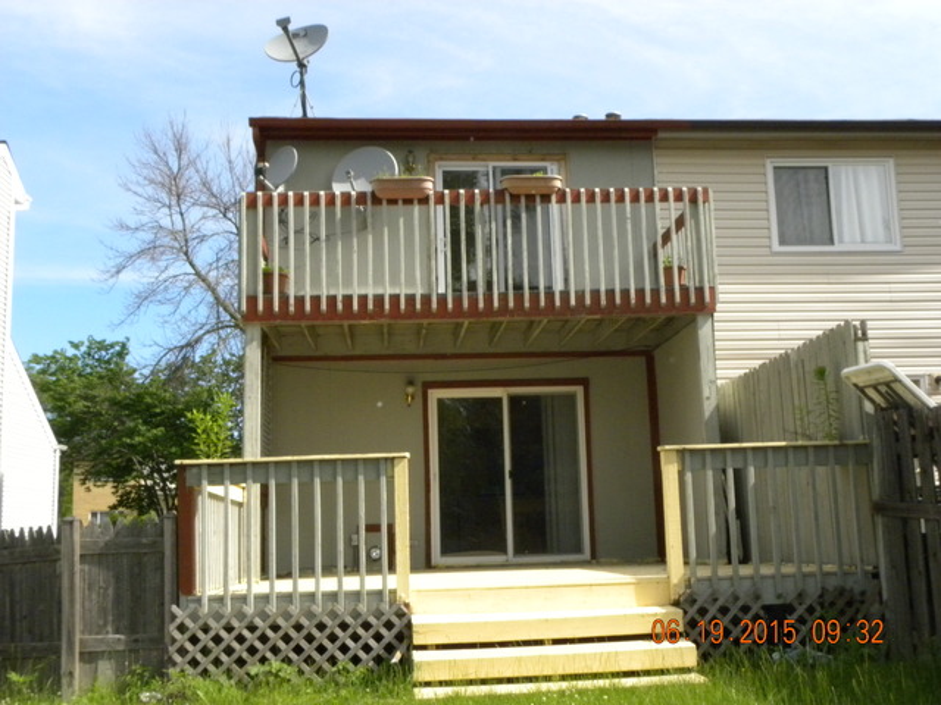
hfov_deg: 45.8
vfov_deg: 35.1
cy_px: 352
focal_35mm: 41
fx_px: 1115
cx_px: 470
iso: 400
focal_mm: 7.3
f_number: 8
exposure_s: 1/518
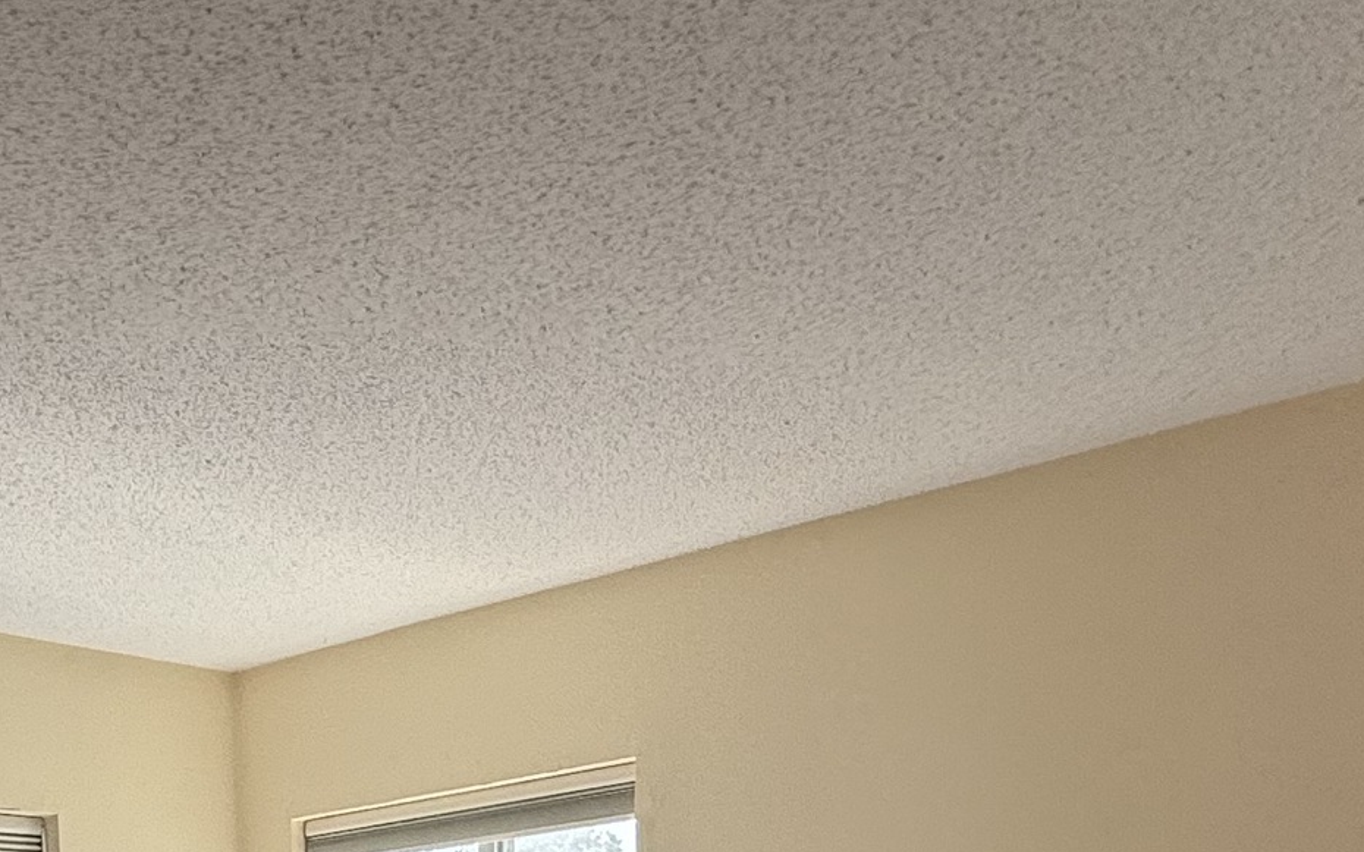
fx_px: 1821
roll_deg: +2.0
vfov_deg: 20.0
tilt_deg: -10.6
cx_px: 128
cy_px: 1493
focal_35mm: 49
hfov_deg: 38.2
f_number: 2.2
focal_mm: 2.22
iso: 50
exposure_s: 1/183
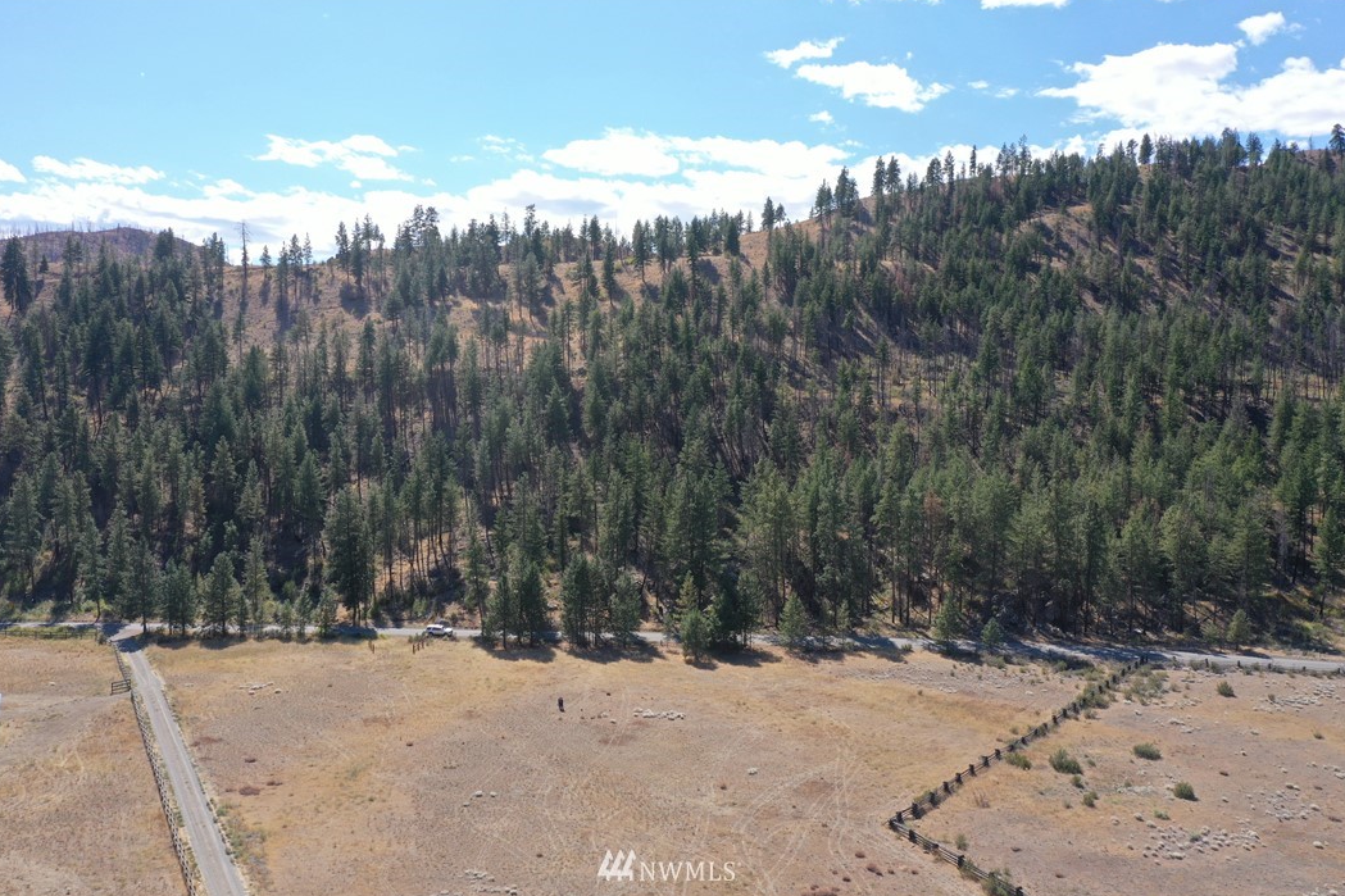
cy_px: 450
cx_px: 669
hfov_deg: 63.7
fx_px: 1083
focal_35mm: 29
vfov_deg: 44.9
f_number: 5.6
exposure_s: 1/400
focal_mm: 10.26
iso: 100
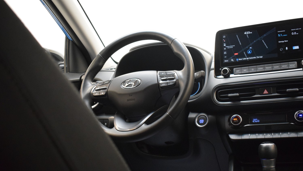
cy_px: 100
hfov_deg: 47.8
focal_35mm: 43
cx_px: 152
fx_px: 342
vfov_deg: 28.0
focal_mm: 27
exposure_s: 1/60
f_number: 4
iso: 3600
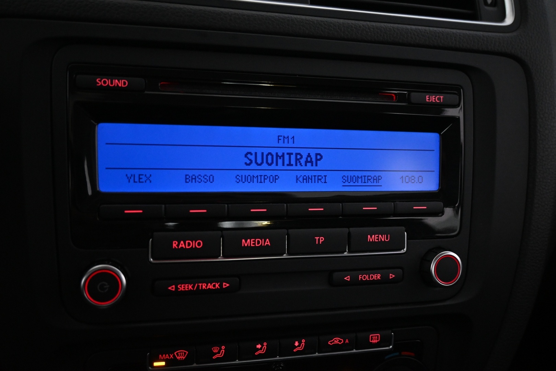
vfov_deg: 40.0
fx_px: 510
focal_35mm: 33
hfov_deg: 57.2
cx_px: 278
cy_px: 186
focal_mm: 22
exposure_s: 1/40
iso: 3200
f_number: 4
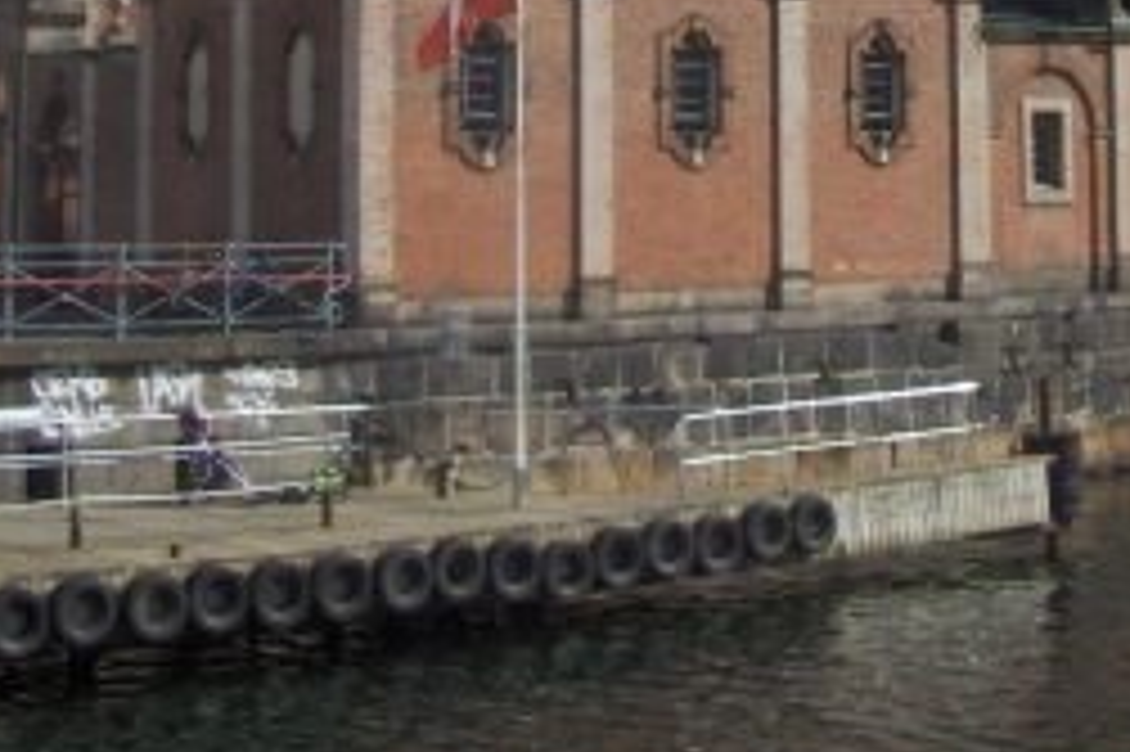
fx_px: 2917
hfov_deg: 21.7
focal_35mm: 93
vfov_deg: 14.0
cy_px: -270
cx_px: 891
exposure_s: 1/1000
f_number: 4.3
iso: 100
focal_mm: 5.8
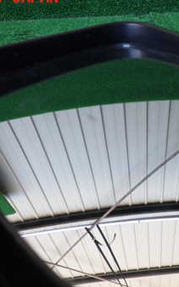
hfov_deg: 26.5
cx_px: 159
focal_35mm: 47
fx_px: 367
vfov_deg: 42.4
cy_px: 177
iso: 200
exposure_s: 1/125
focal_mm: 4.5
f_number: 2
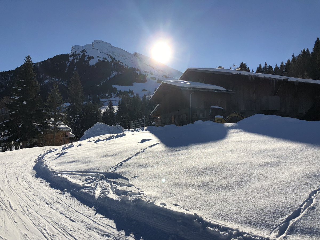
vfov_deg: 49.7
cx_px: 160
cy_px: 120
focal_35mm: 28
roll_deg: +0.4
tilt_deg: +7.1
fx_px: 259
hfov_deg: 63.4
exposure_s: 1/5348
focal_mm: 4
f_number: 1.8
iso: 25
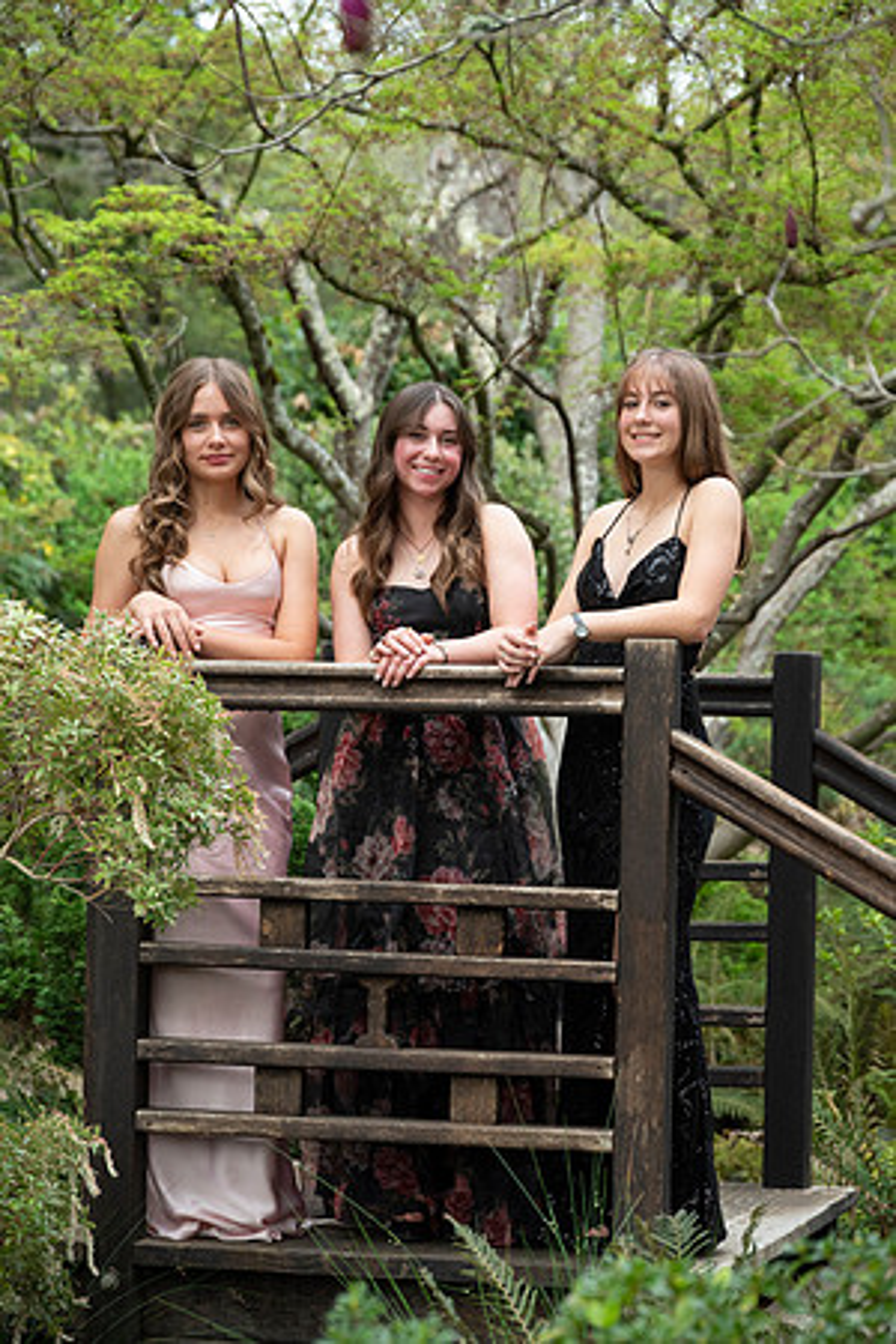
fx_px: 4293
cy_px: 672
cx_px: 448
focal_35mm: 115
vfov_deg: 17.8
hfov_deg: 11.9
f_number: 6.3
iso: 1250
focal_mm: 115
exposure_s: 1/500
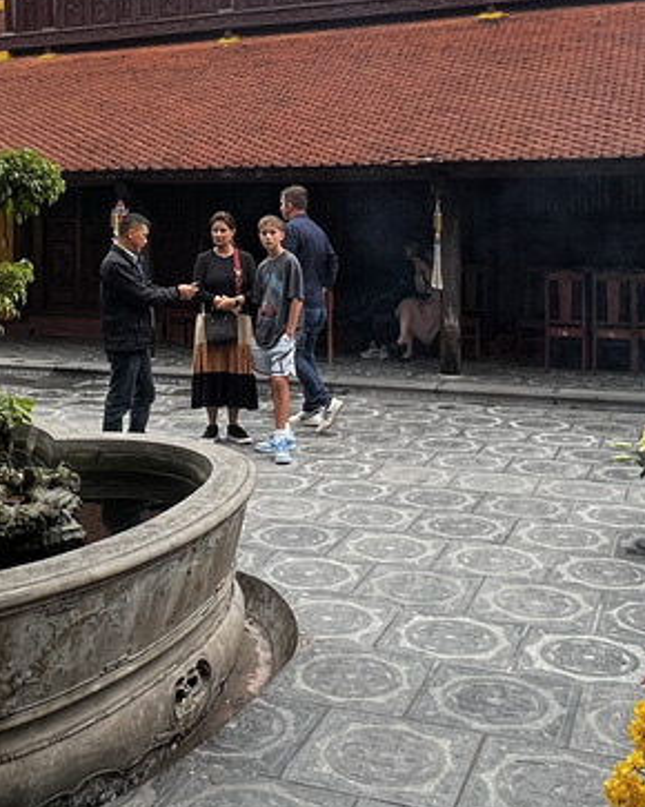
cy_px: 238
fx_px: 1003
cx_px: 225
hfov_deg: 35.4
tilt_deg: -1.3
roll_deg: +0.3
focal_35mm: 42
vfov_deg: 42.9
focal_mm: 1.57
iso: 80
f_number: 1.8
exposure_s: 1/99
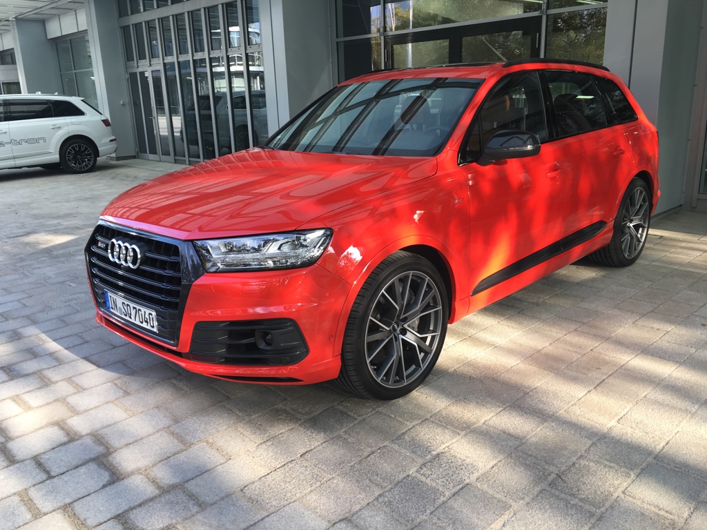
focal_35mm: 29
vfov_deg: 48.2
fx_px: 592
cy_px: 265
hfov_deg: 61.7
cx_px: 354
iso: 25
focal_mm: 4.15
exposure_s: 1/100
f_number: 2.2
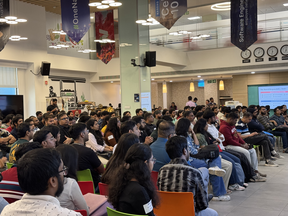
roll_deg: +2.9
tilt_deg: -2.4
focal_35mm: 48
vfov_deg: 30.3
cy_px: 108
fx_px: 399
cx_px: 144
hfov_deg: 39.7
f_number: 1.78
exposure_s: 1/50
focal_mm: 6.76
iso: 125
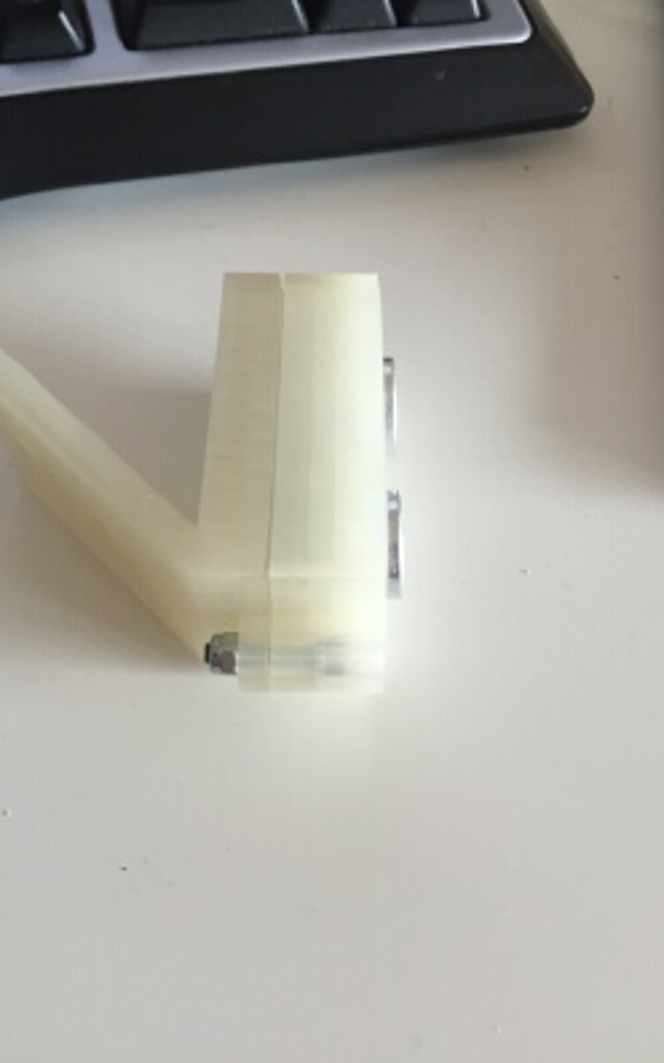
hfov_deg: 40.6
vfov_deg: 61.2
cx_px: 340
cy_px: 530
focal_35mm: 31
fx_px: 898
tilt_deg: -57.1
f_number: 2.2
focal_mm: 4.15
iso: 80
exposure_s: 1/33
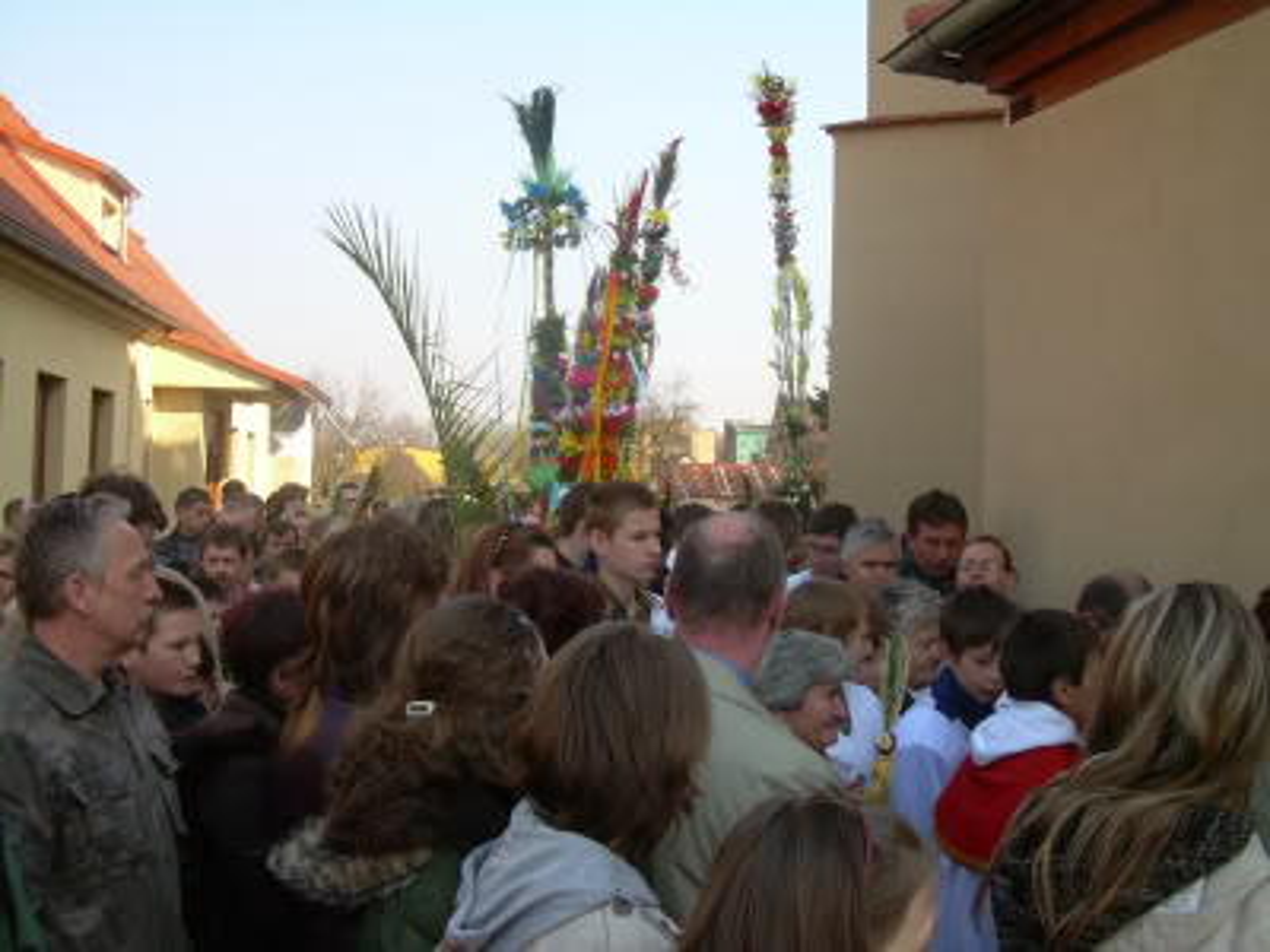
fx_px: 1394
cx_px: 635
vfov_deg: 37.7
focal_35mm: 38
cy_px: 476
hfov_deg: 49.0
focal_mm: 6.3
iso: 50
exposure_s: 1/162
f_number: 4.6
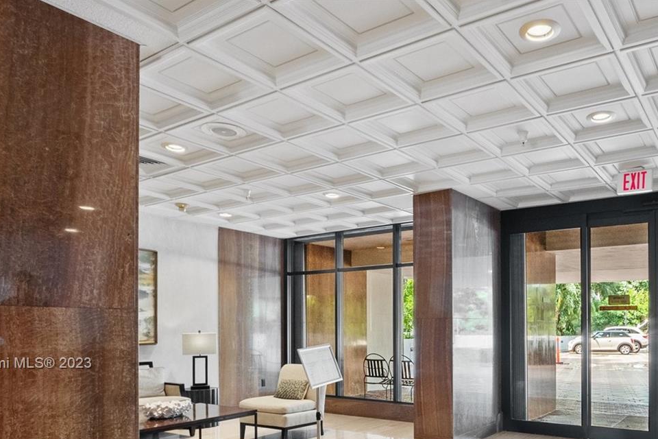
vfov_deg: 47.8
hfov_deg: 70.1
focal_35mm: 25
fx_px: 457
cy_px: 364
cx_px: 421
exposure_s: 1/15
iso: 450
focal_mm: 10
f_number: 8
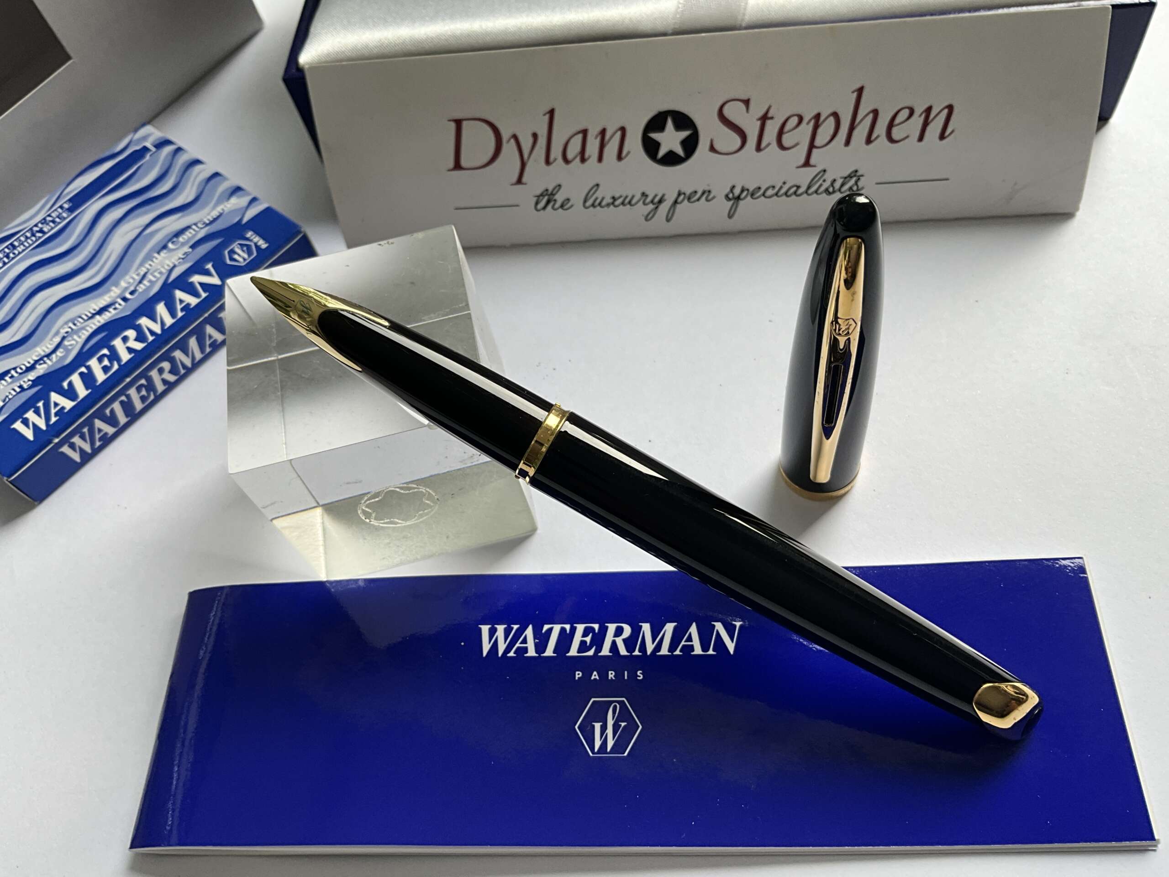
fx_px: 979
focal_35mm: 29
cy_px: 438
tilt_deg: -58.1
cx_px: 584
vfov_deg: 48.2
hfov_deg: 61.7
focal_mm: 3
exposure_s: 1/122
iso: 20
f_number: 1.8
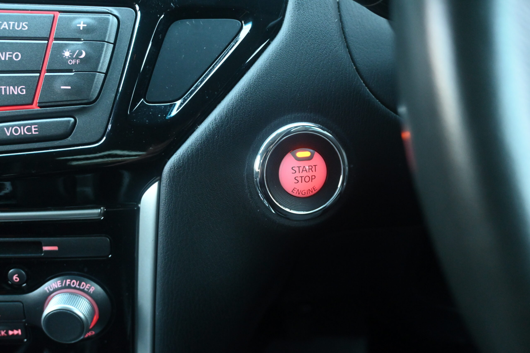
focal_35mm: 34
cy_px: 176
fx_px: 508
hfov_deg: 55.1
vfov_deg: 38.4
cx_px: 265
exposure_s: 1/40
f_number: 4.2
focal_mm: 23
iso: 3600
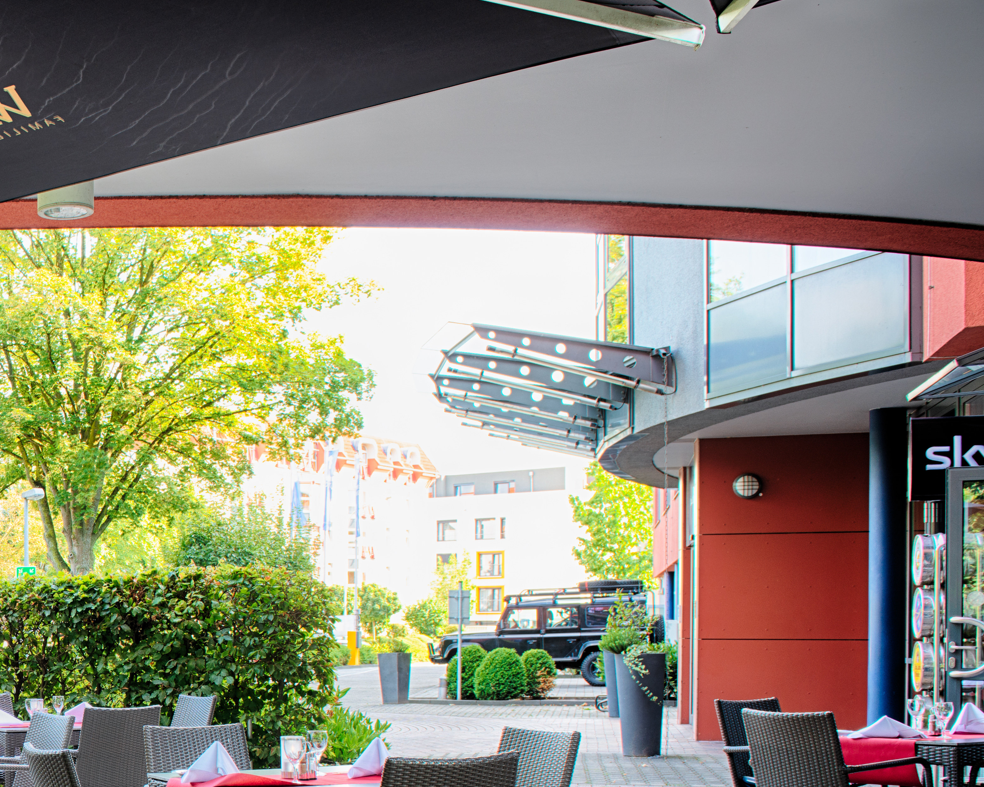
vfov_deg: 27.6
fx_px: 1544
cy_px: 705
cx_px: -157
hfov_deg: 30.7
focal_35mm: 53
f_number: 8
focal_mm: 24
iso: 100
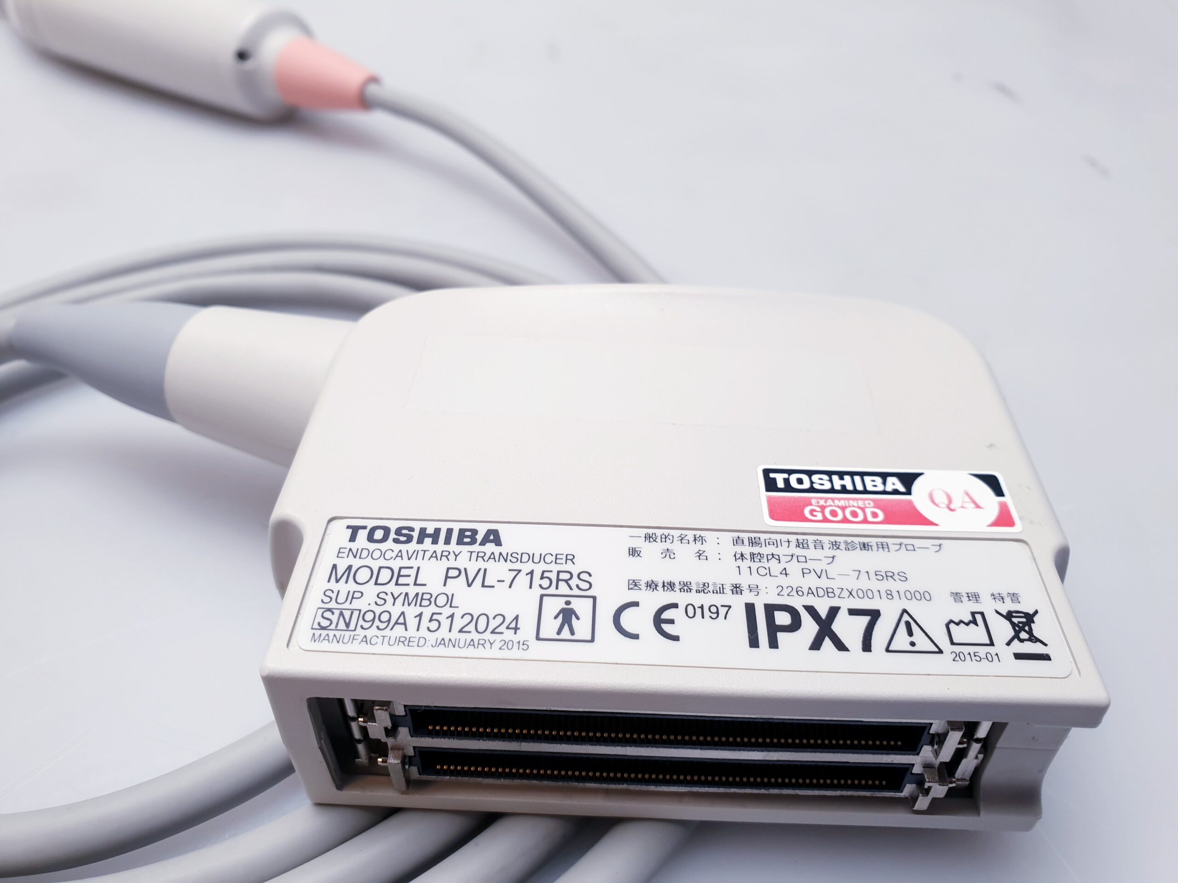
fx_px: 885
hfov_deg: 67.3
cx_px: 589
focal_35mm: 26
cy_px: 442
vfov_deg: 53.1
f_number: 2.4
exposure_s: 1/50
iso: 64
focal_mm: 4.3
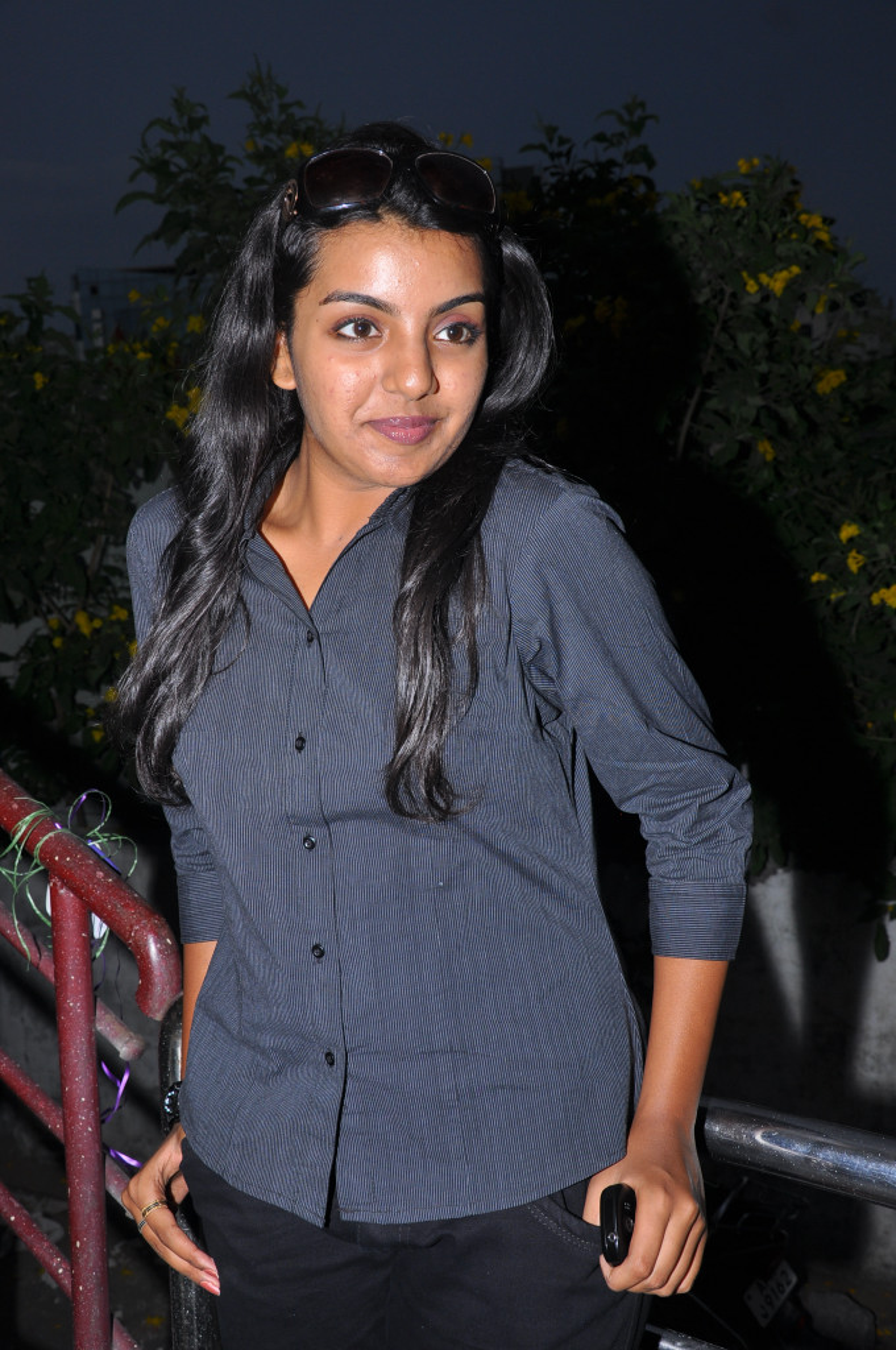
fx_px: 1404
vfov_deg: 51.3
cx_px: 448
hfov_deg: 35.4
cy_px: 675
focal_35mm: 38
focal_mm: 25
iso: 200
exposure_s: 1/125
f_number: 8
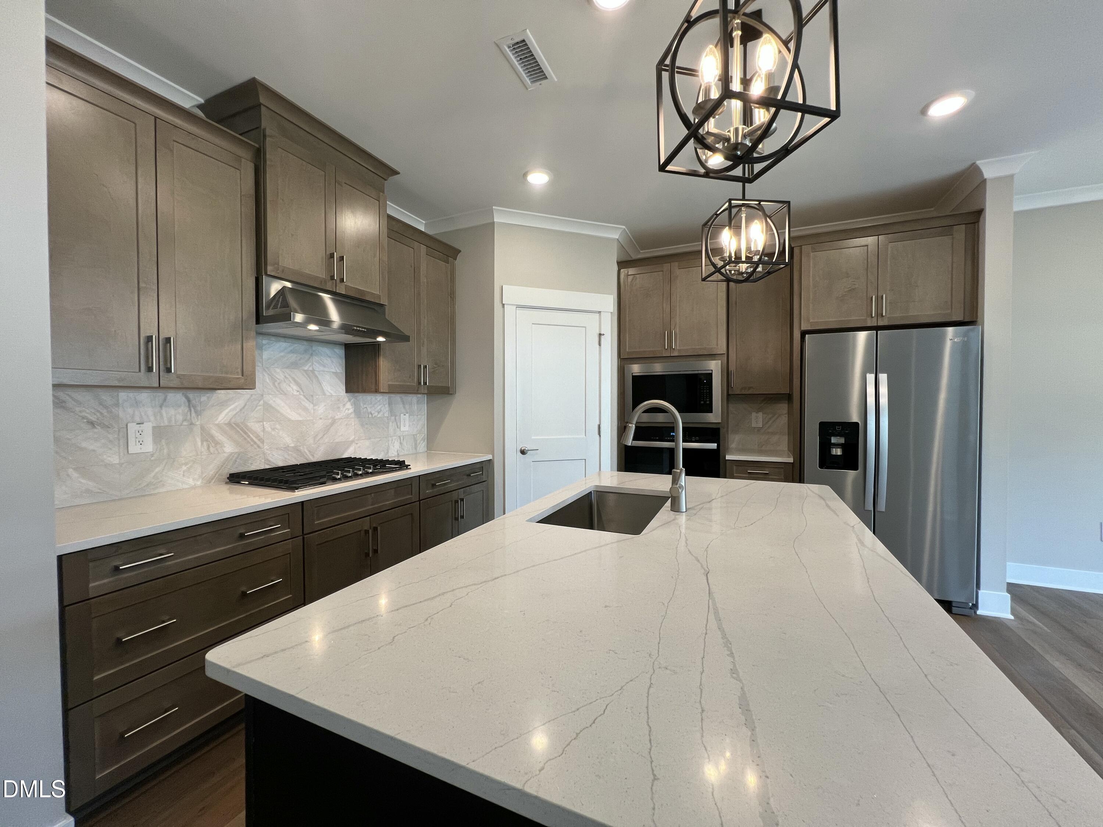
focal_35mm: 13
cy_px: 414
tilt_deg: -2.1
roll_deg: +0.1
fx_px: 414
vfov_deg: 89.9
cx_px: 552
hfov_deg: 106.2
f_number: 1.8
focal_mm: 1.57
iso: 125
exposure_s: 1/120
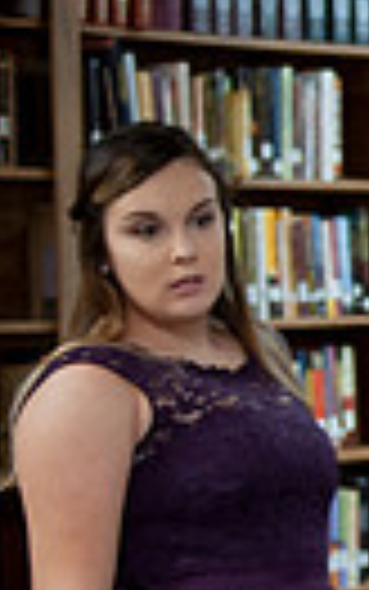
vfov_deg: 14.5
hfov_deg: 7.9
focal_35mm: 144
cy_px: 410
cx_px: 1080
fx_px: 2314
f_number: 2.8
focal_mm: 32
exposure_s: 1/125
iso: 1250
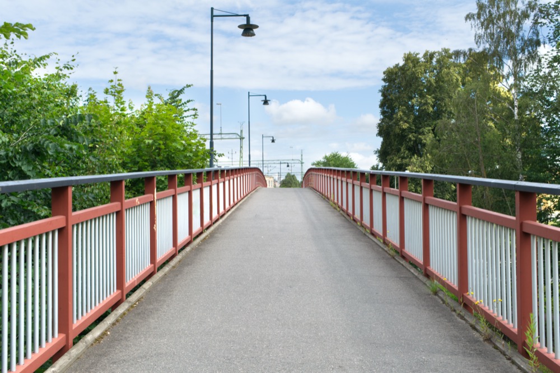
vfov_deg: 31.9
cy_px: 186
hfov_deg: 46.4
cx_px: 280
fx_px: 653
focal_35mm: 42
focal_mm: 28
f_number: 9
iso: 200
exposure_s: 1/320
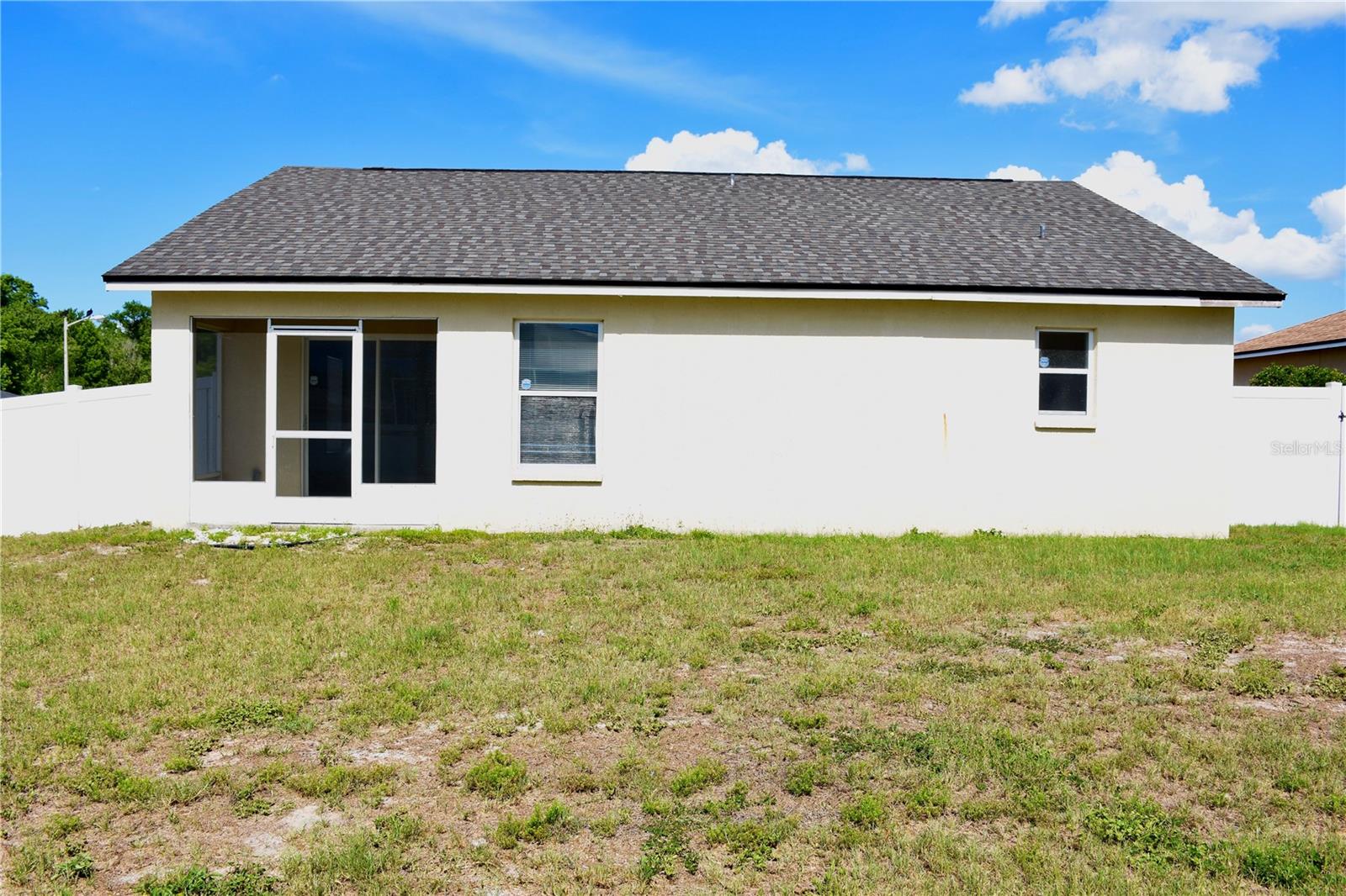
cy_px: 448
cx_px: 673
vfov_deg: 43.6
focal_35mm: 30
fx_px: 1121
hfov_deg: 61.9
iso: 100
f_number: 8
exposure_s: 1/250
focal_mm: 20
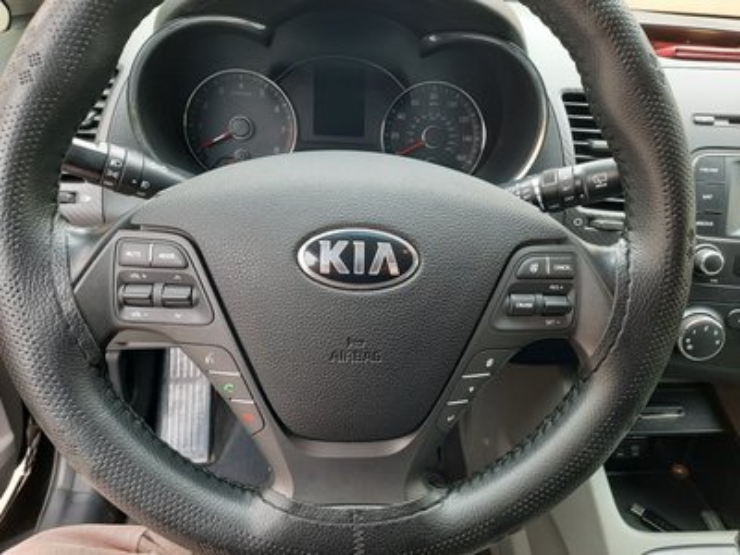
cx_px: 370
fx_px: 534
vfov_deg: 54.9
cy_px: 278
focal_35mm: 25
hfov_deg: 69.4
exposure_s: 1/60
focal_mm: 4.6
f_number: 2
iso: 320
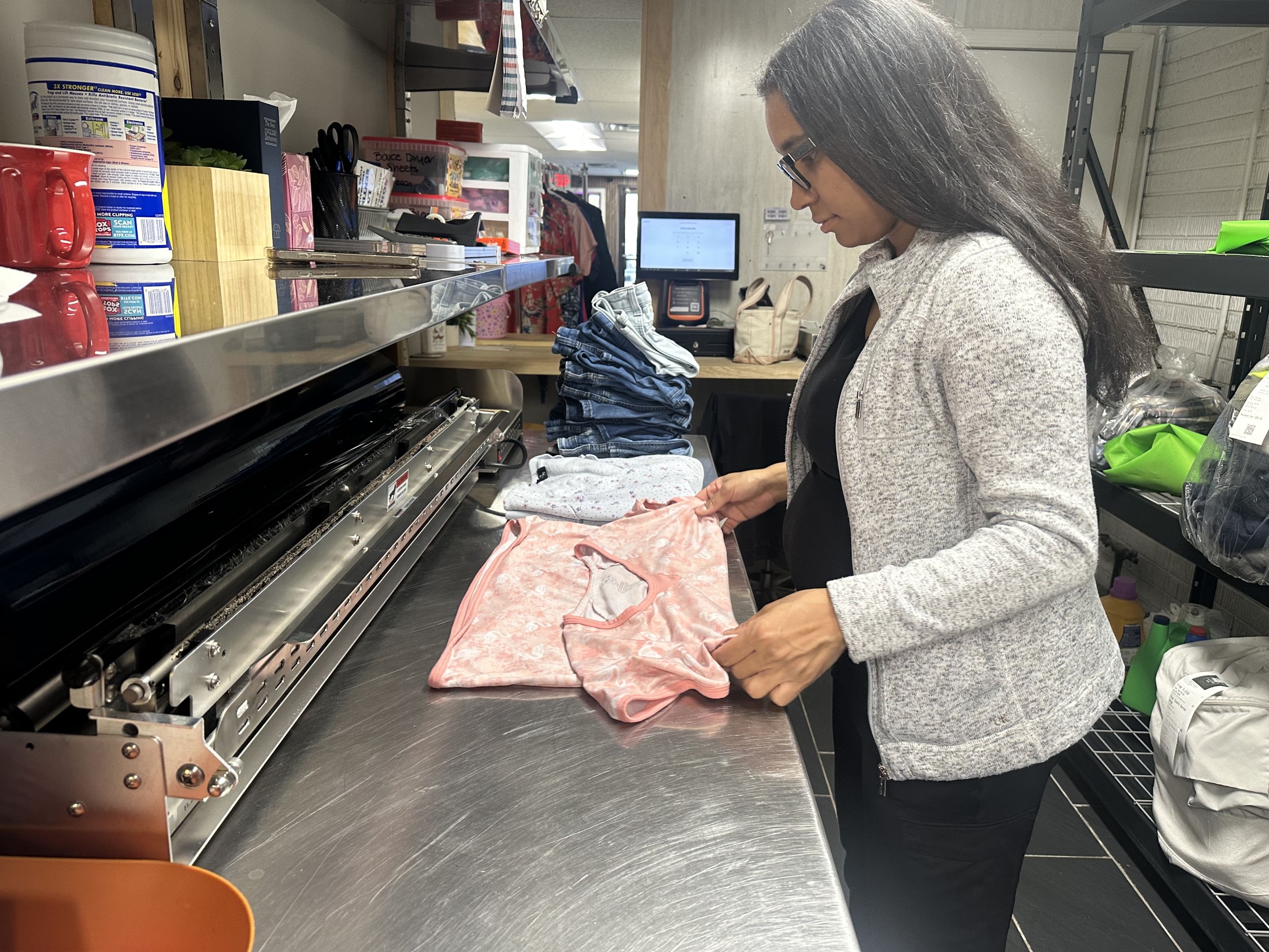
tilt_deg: -14.9
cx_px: 634
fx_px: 880
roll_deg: -1.1
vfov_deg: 56.8
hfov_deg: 71.6
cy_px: 476
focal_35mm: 24
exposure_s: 1/60
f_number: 1.78
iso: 200
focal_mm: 6.86
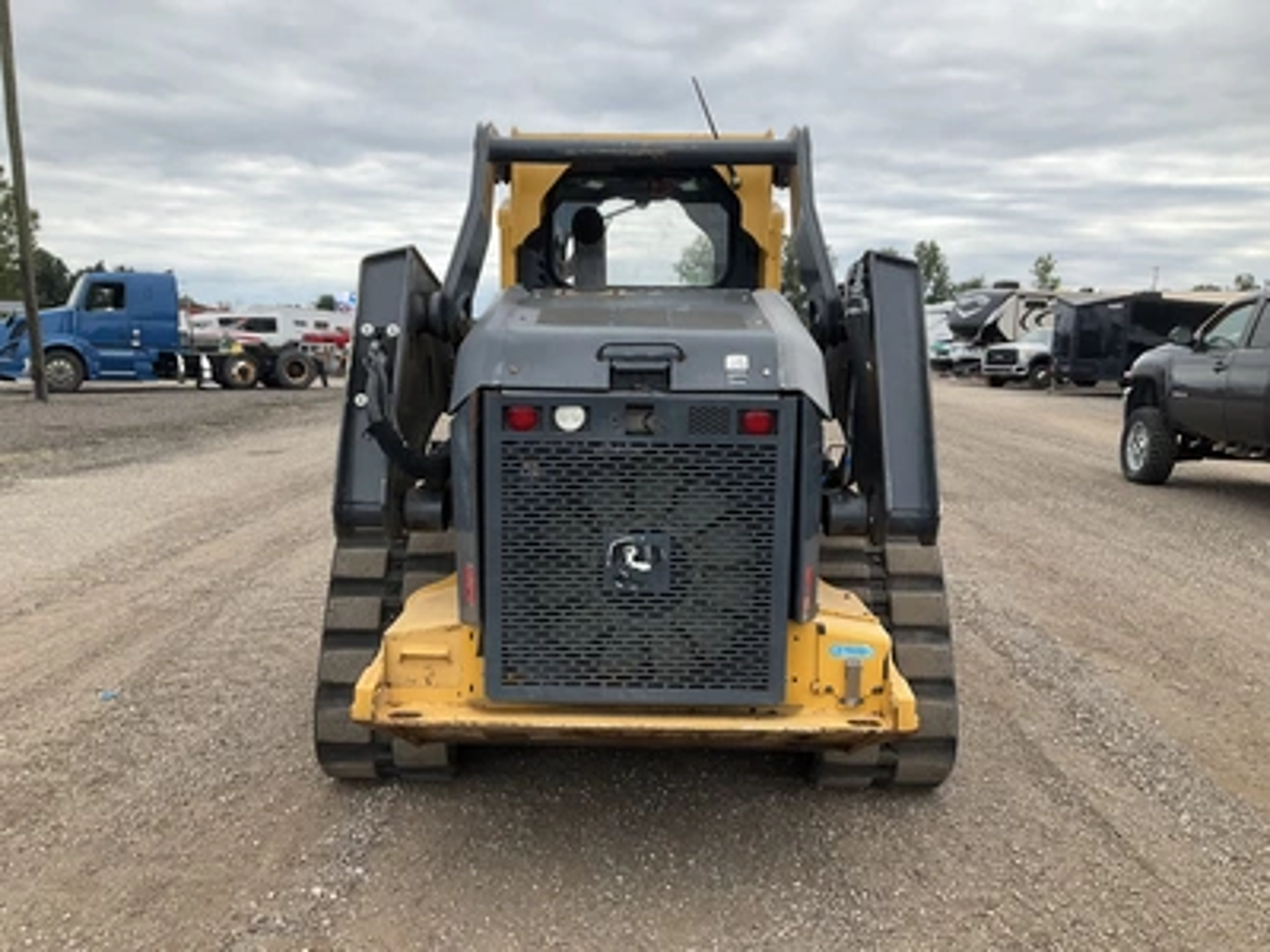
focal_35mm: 29
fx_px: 1064
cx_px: 635
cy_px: 476
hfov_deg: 61.7
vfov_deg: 48.2
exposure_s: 1/562
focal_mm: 3
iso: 25
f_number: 1.8
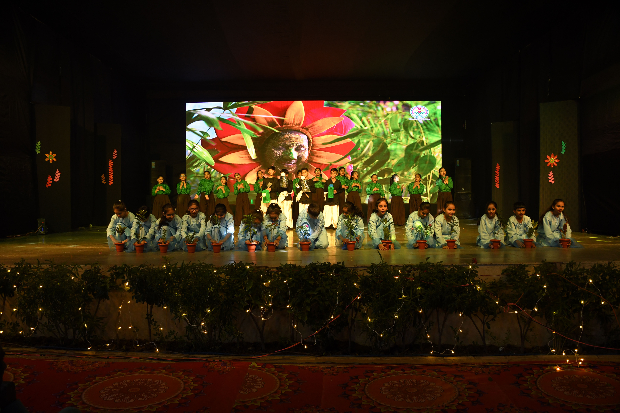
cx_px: 310
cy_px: 206
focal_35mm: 27
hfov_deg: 67.4
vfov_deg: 47.9
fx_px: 465
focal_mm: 18
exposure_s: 1/125
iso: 1000
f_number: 5.6
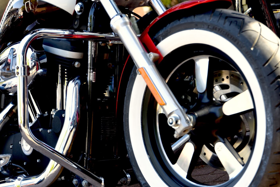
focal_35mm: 94
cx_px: 58
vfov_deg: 14.5
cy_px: 67
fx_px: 731
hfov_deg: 21.4
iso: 100
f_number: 4
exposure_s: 1/60
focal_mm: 52
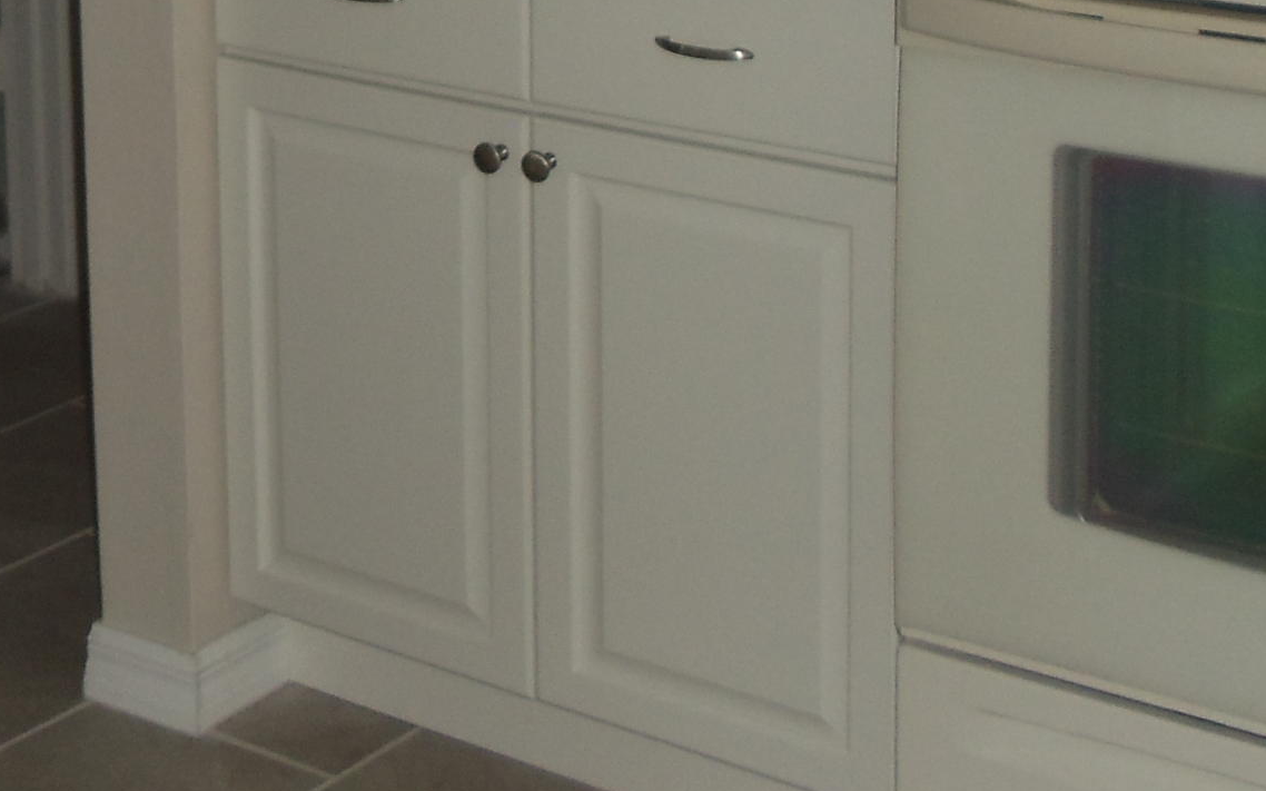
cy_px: -338
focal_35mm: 123
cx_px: 1
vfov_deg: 10.3
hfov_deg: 16.6
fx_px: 4243
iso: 100
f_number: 3.5
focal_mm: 6
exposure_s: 1/30
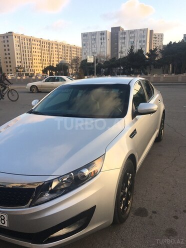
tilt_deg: -13.7
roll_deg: +0.4
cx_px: 93
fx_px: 208
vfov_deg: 61.7
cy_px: 124
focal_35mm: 29
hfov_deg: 48.2
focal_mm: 4.15
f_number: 2.2
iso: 25
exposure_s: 1/305
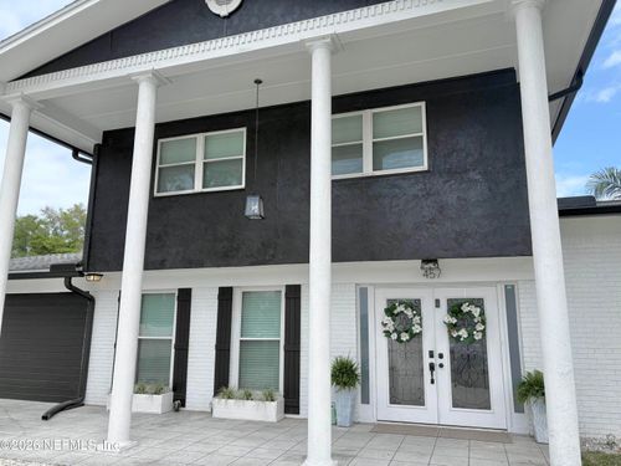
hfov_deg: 67.3
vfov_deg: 53.1
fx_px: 466
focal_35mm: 26
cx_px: 310
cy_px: 233
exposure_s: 1/3448
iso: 50
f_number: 1.6
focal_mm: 5.96
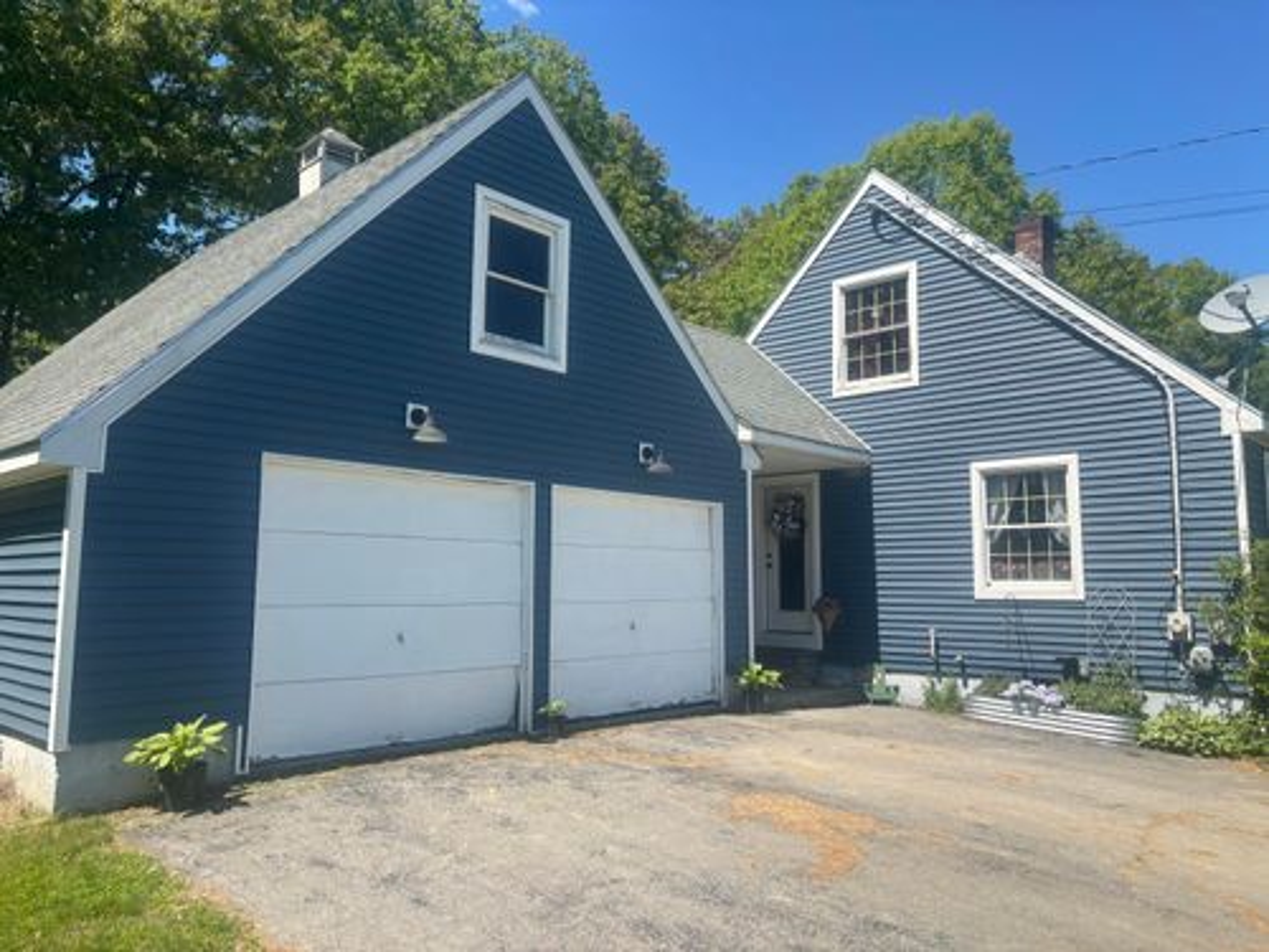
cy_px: 476
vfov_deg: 53.1
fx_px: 953
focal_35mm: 26
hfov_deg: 67.3
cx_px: 634
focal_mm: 5.96
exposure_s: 1/2062
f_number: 1.6
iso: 50
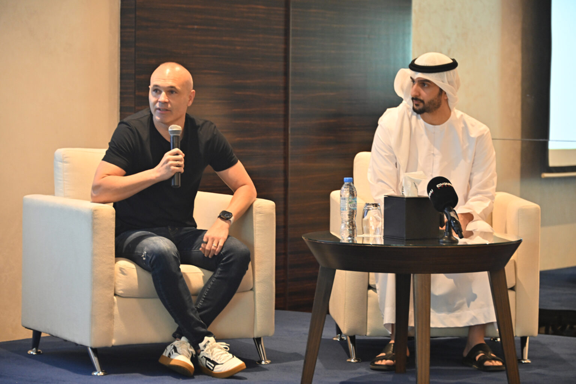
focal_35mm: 122
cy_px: 192
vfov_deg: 11.2
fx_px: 1952
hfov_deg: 16.8
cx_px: 288
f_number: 5.6
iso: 2000
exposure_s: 1/30
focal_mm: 122
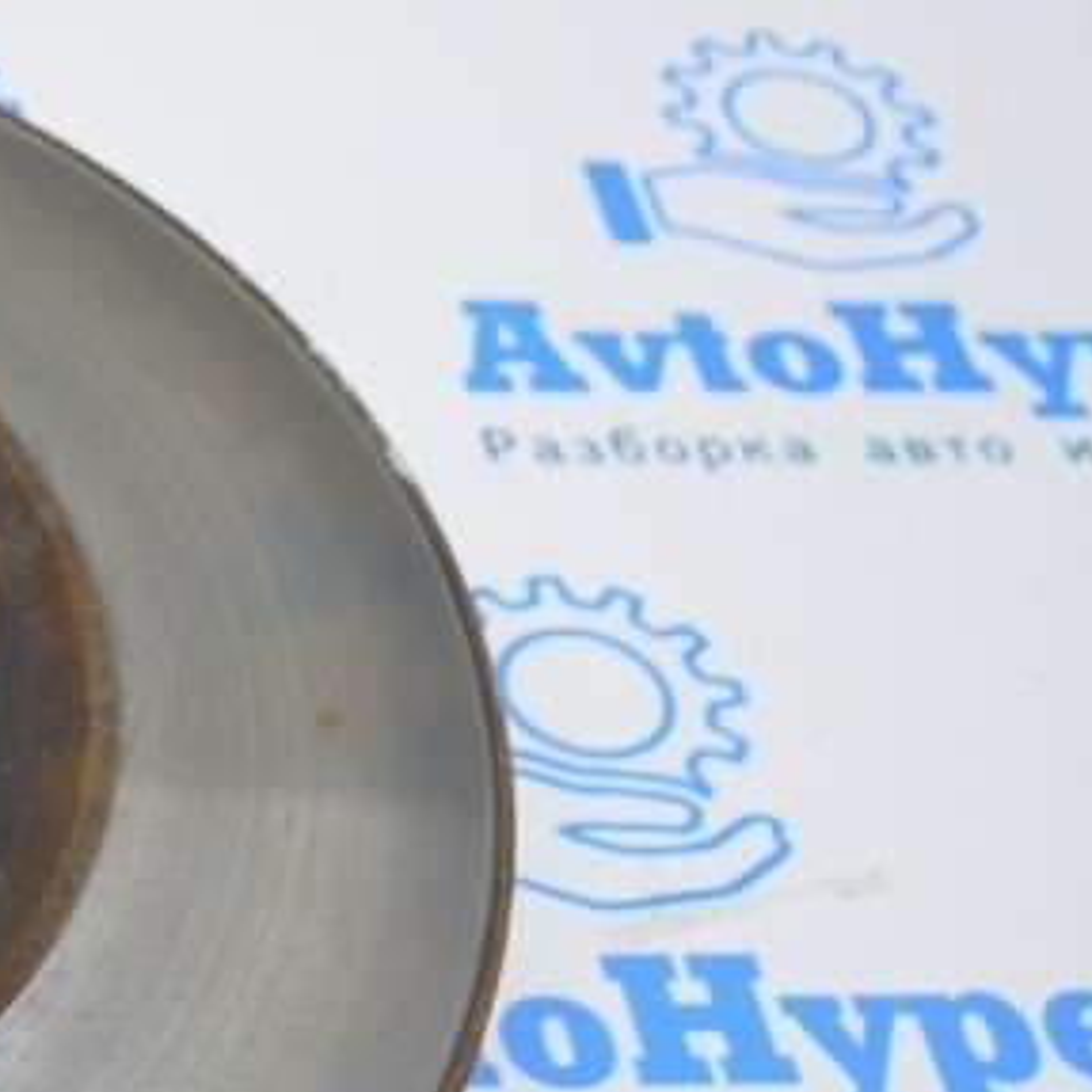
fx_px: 3409
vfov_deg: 18.2
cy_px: 683
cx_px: -719
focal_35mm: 96
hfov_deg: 16.1
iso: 400
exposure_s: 1/50
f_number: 3.8
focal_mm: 21
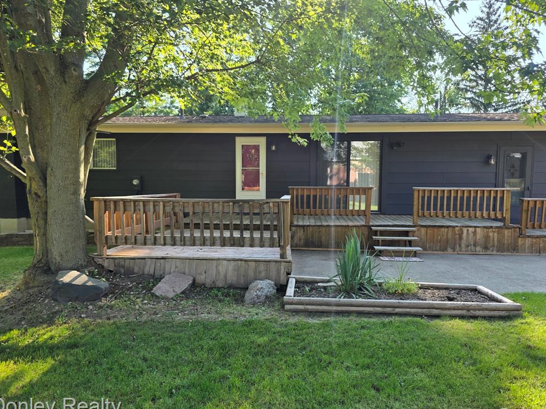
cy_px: 208
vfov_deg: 56.8
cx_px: 272
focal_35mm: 24
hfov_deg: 71.6
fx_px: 379
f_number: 1.7
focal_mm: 6.3
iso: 50
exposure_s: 1/359
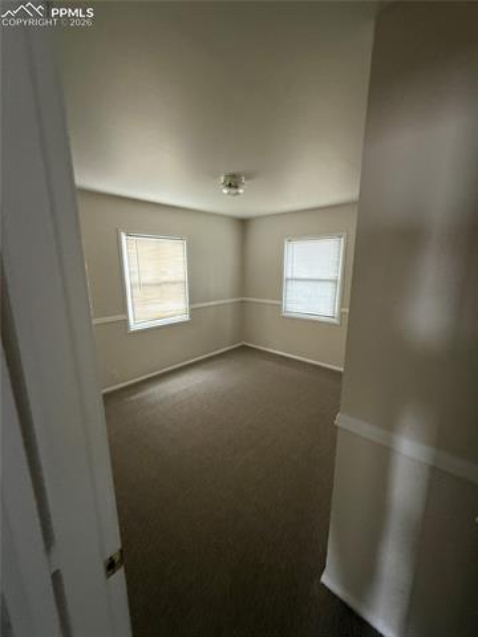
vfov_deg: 102.1
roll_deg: +0.3
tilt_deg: -10.2
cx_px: 239
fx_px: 258
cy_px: 318
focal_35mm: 14
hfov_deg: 85.7
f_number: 2.2
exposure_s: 1/60
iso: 500
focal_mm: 2.22
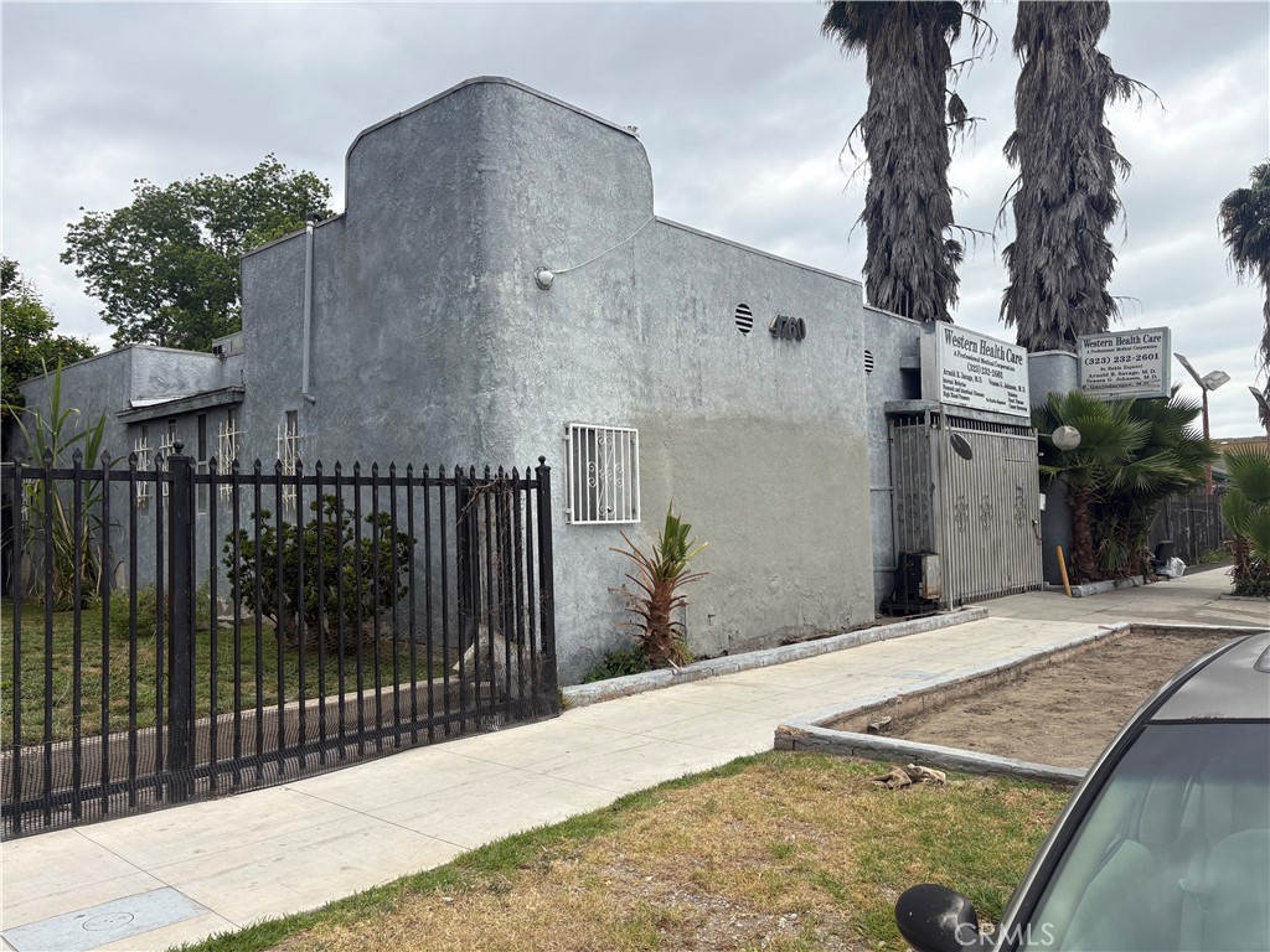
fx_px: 954
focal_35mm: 26
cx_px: 635
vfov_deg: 53.1
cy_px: 476
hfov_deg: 67.3
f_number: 1.6
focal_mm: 5.96
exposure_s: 1/3279
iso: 50
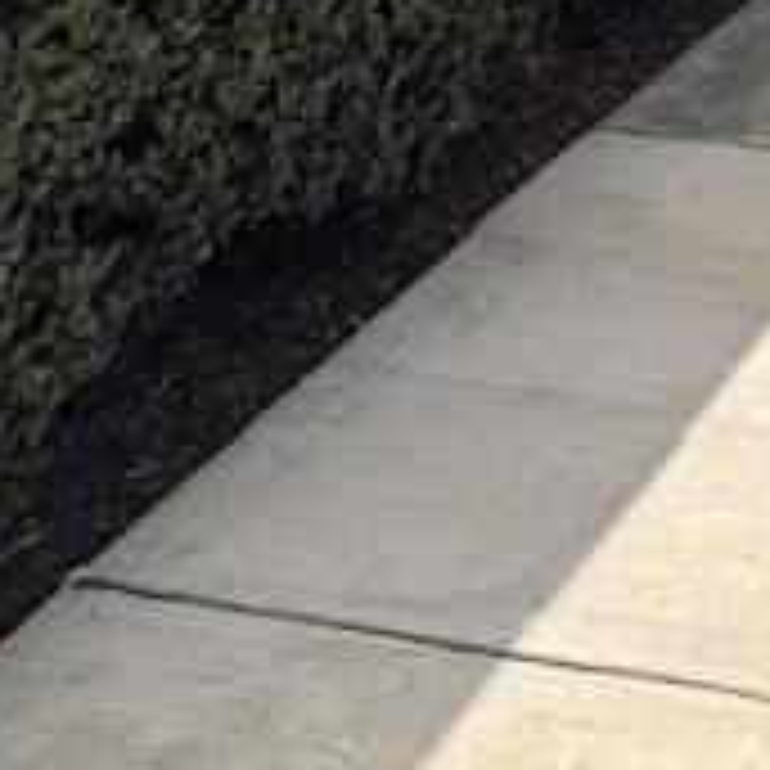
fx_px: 1862
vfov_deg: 16.2
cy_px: -887
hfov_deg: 18.9
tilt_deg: +0.6
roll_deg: +1.7
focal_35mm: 74
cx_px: 1315
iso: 40
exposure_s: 1/1195
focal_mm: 2.22
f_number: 2.2
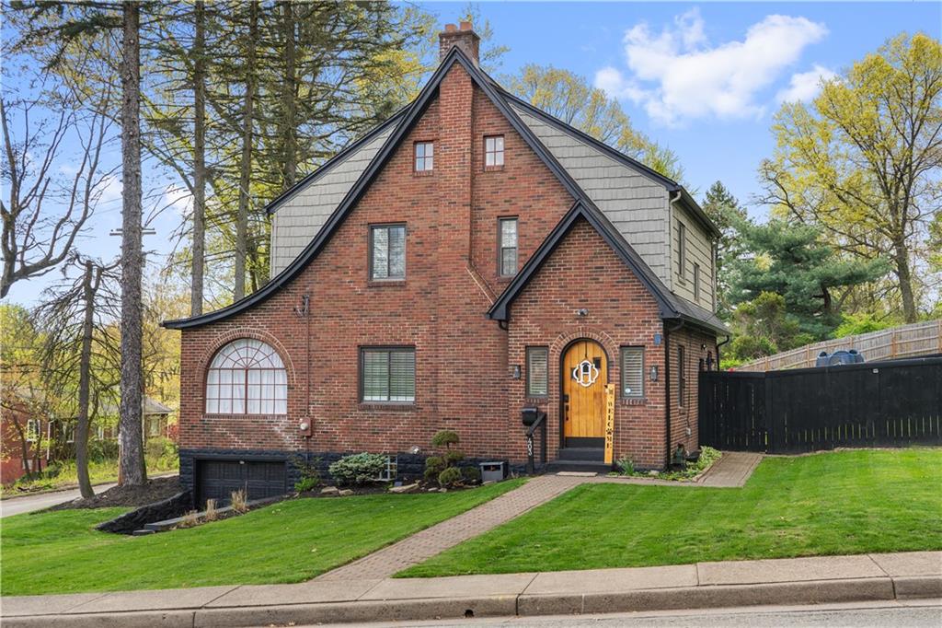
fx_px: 968
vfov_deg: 35.9
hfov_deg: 51.9
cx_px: 471
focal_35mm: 37
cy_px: 314
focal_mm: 37
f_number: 6.3
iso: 125
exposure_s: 1/100
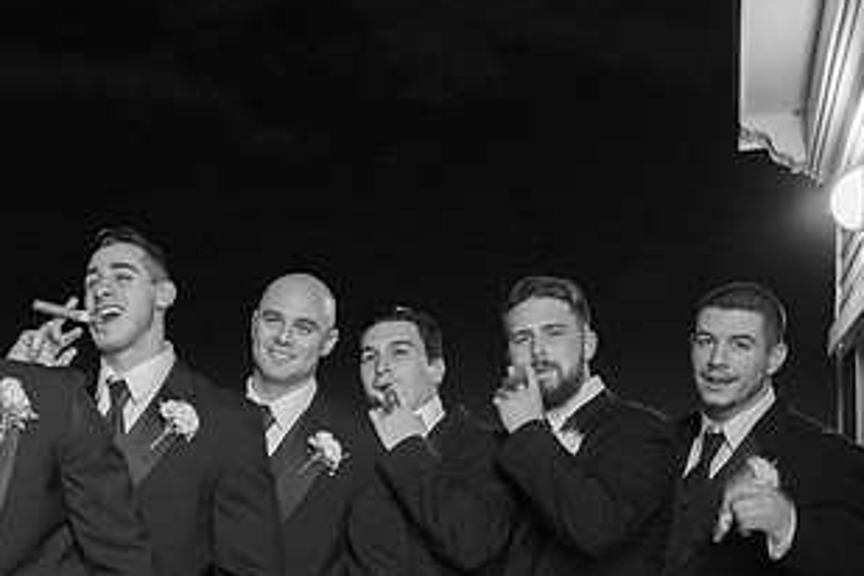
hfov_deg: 41.8
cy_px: 482
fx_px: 1080
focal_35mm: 45
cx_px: 179
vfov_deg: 29.0
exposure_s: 1/30
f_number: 4
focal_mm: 24
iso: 2000
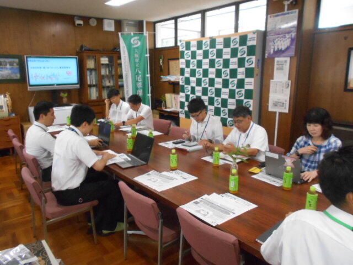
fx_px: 265
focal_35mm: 26
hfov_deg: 67.3
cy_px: 132
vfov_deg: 53.1
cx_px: 176
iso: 800
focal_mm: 4.6
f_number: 3.2
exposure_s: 1/125
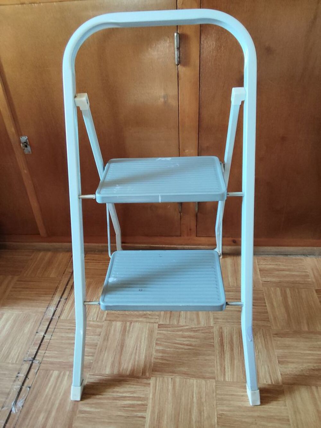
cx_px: 160
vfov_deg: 67.3
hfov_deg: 53.1
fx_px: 321
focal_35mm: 26
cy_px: 214
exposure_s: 1/33.3
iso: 160
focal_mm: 2.78
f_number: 2
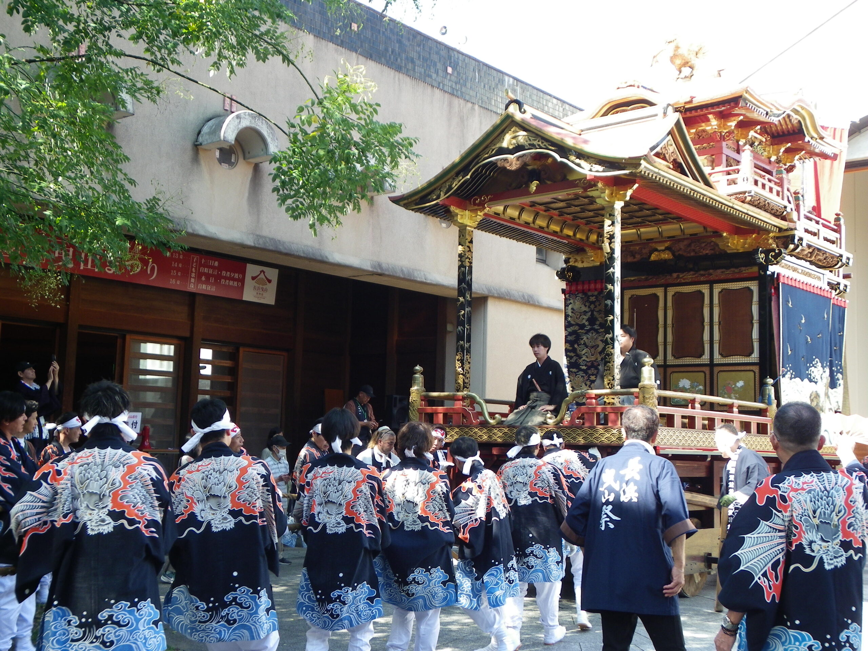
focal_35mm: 45
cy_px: 326
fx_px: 1128
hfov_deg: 42.1
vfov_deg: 32.2
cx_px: 434
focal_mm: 7.9
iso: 64
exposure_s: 1/80
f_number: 3.2
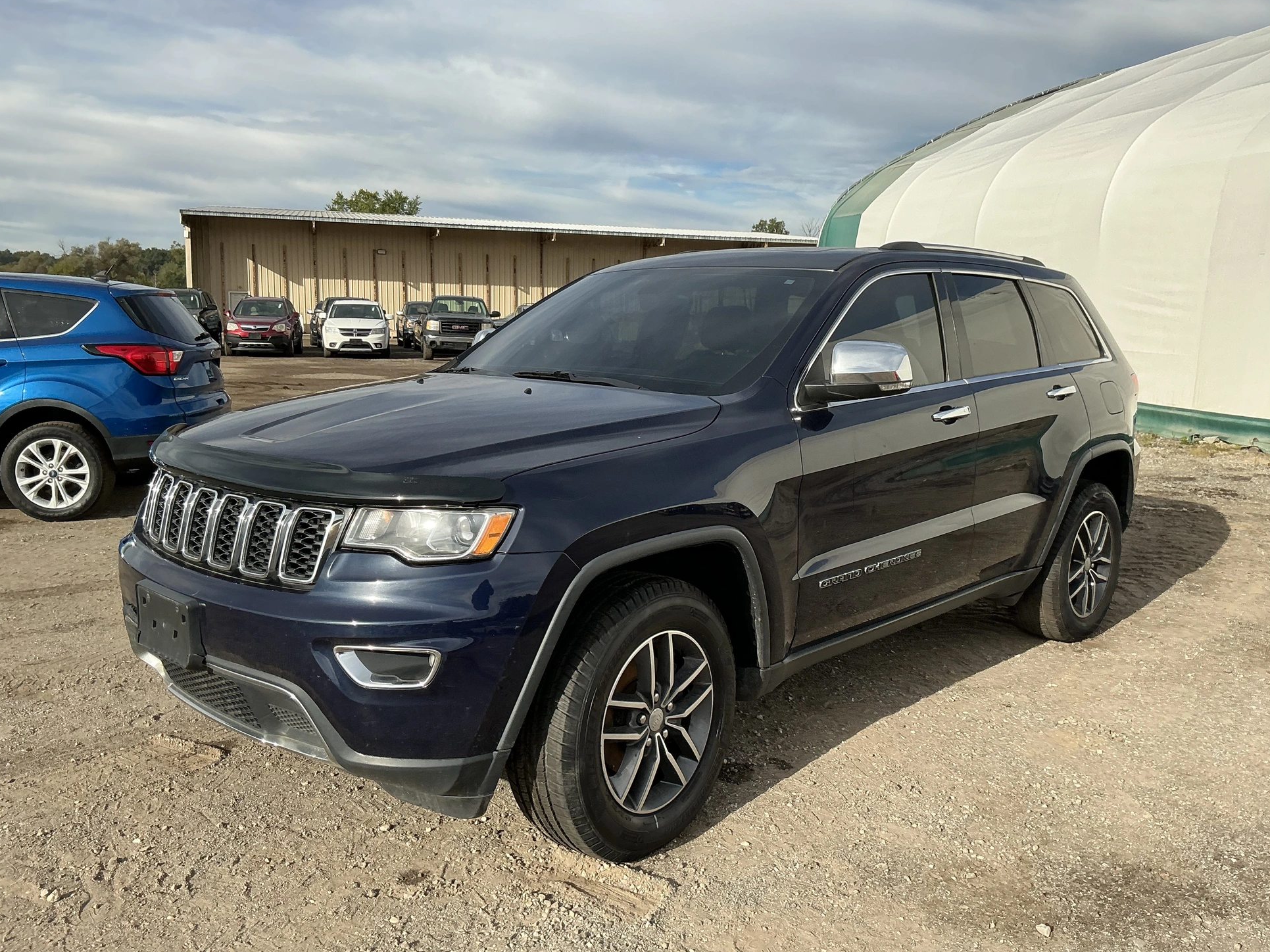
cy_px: 489
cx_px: 653
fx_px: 1064
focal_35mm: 29
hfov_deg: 61.7
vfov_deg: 48.2
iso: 25
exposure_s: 1/1250
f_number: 1.8
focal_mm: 3
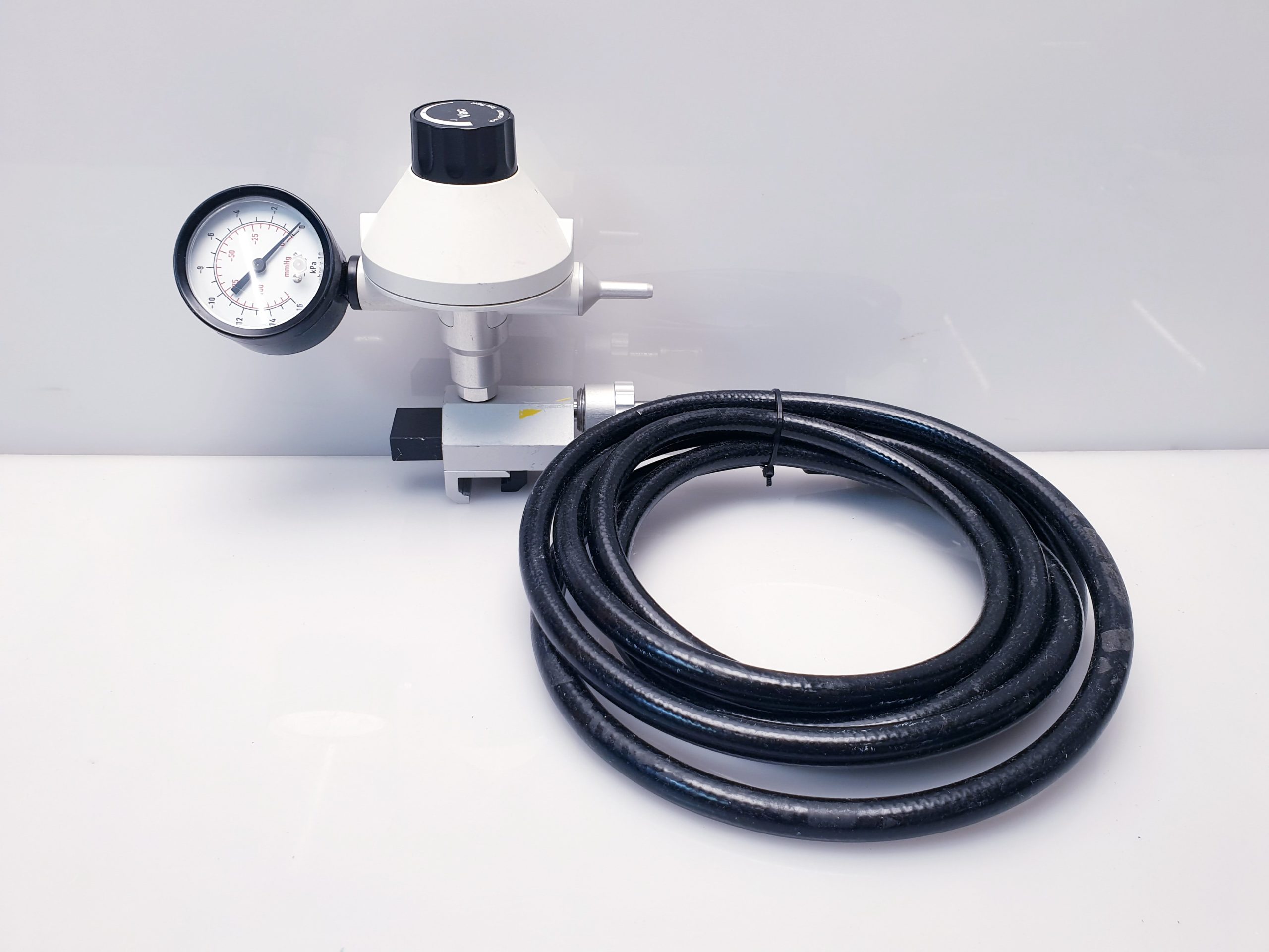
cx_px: 634
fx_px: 953
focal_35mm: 26
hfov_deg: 67.3
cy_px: 476
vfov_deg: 53.1
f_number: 2.4
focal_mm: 4.3
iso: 64
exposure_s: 1/50
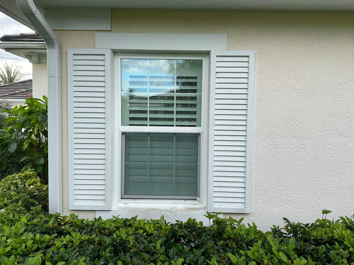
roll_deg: -1.1
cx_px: 177
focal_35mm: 24
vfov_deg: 56.8
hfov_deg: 71.6
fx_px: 245
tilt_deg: -1.0
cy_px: 132
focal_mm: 6.86
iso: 80
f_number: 1.78
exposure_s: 1/1072
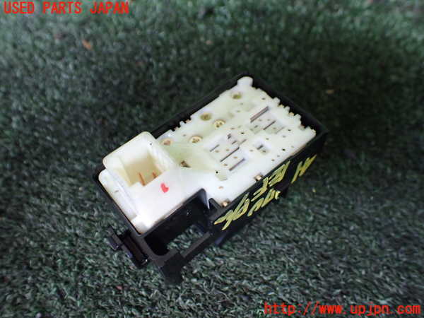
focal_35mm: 30
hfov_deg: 60.0
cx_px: 212
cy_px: 159
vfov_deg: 46.8
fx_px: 367
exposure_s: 1/125
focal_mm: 5.4
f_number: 2.3
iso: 500
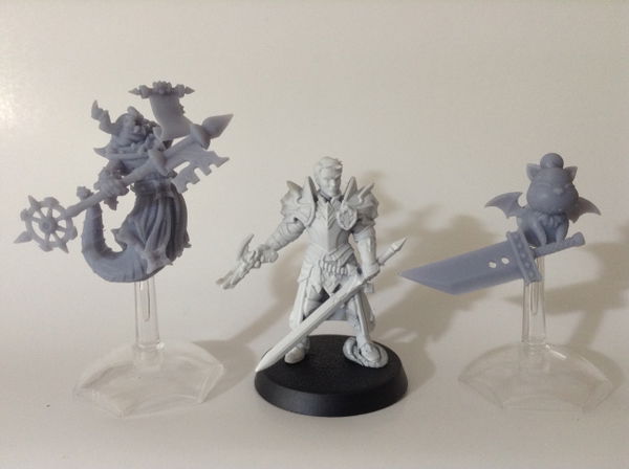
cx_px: 314
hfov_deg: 55.4
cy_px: 234
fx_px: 599
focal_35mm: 33
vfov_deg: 42.8
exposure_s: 1/24
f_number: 2.4
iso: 80
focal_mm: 3.3
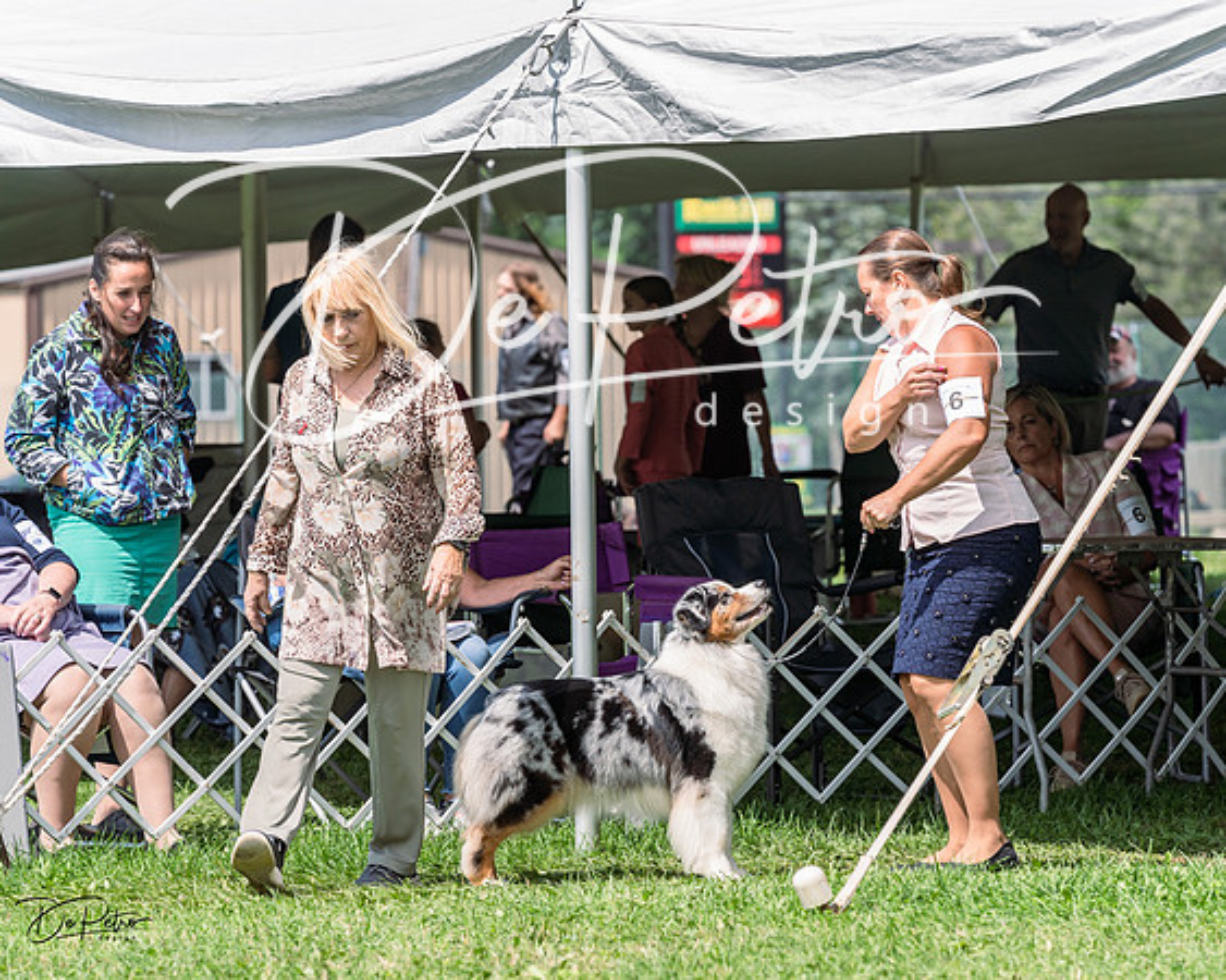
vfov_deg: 6.9
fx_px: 8170
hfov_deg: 8.6
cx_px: 613
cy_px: 490
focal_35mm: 225
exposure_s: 1/800
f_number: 6.3
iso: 250
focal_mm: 200
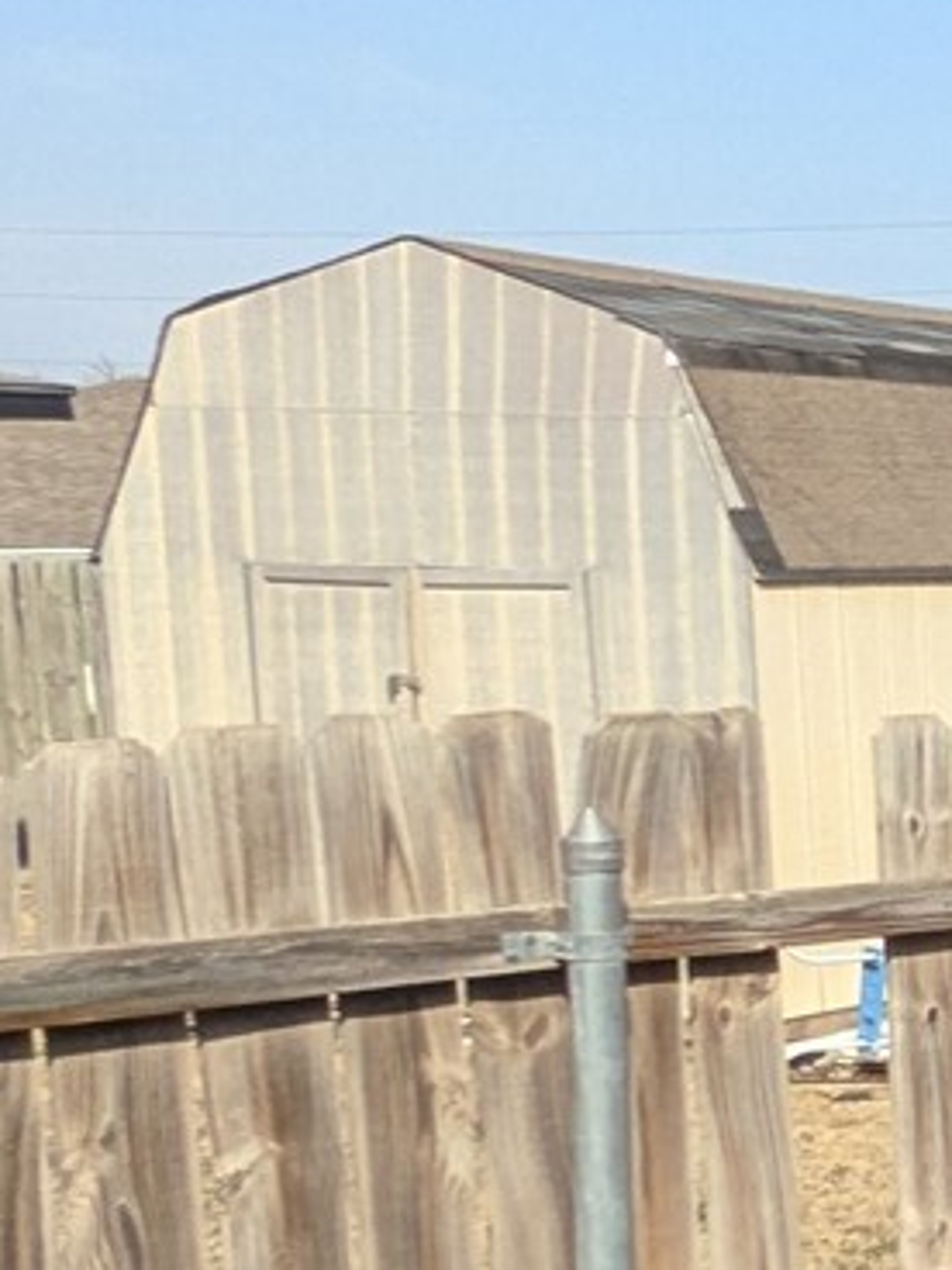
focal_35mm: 73
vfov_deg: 26.5
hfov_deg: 11.4
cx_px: 2863
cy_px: 887
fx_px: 2677
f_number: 2.2
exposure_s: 1/1250
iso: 48
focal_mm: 1.83
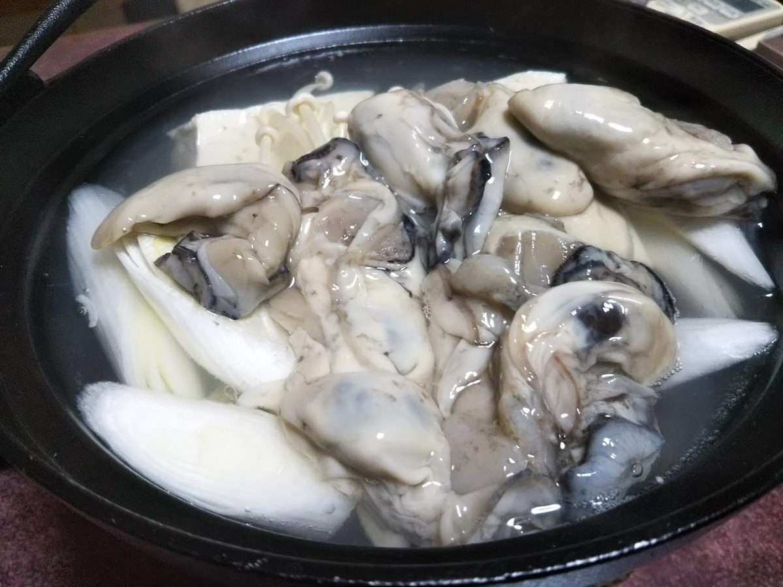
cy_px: 294
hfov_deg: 60.0
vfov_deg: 46.8
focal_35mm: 30
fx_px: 679
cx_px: 392
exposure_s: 1/30
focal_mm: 4
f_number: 2.2
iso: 125
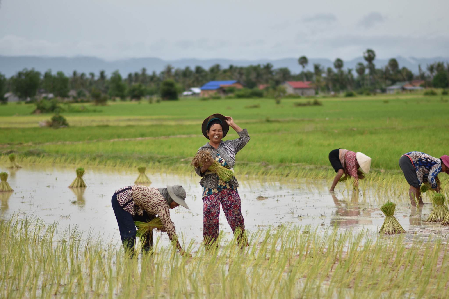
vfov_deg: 10.8
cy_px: 150
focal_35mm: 128
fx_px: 1590
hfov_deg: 16.1
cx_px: 224
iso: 100
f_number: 1.8
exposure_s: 1/2500
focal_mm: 85
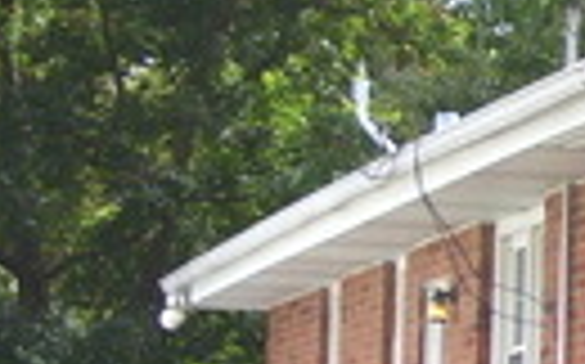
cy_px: 292
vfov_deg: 4.4
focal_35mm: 298
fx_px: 4747
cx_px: 1184
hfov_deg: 6.8
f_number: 3.4
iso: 80
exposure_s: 1/500
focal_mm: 9.4
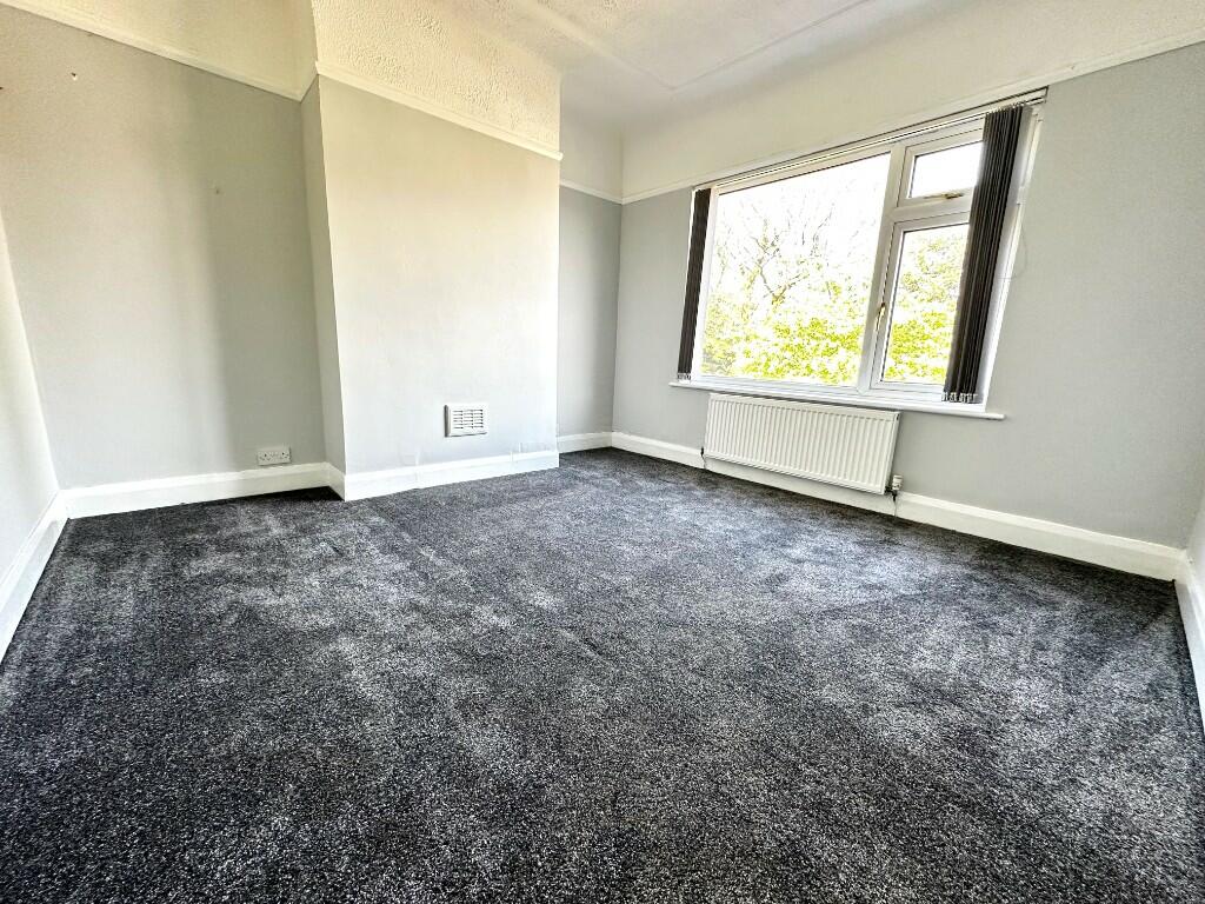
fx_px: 487
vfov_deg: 85.7
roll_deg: -2.2
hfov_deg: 102.1
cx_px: 602
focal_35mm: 14
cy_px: 452
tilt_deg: -11.3
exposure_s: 1/99
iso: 160
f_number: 2.2
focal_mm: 2.22
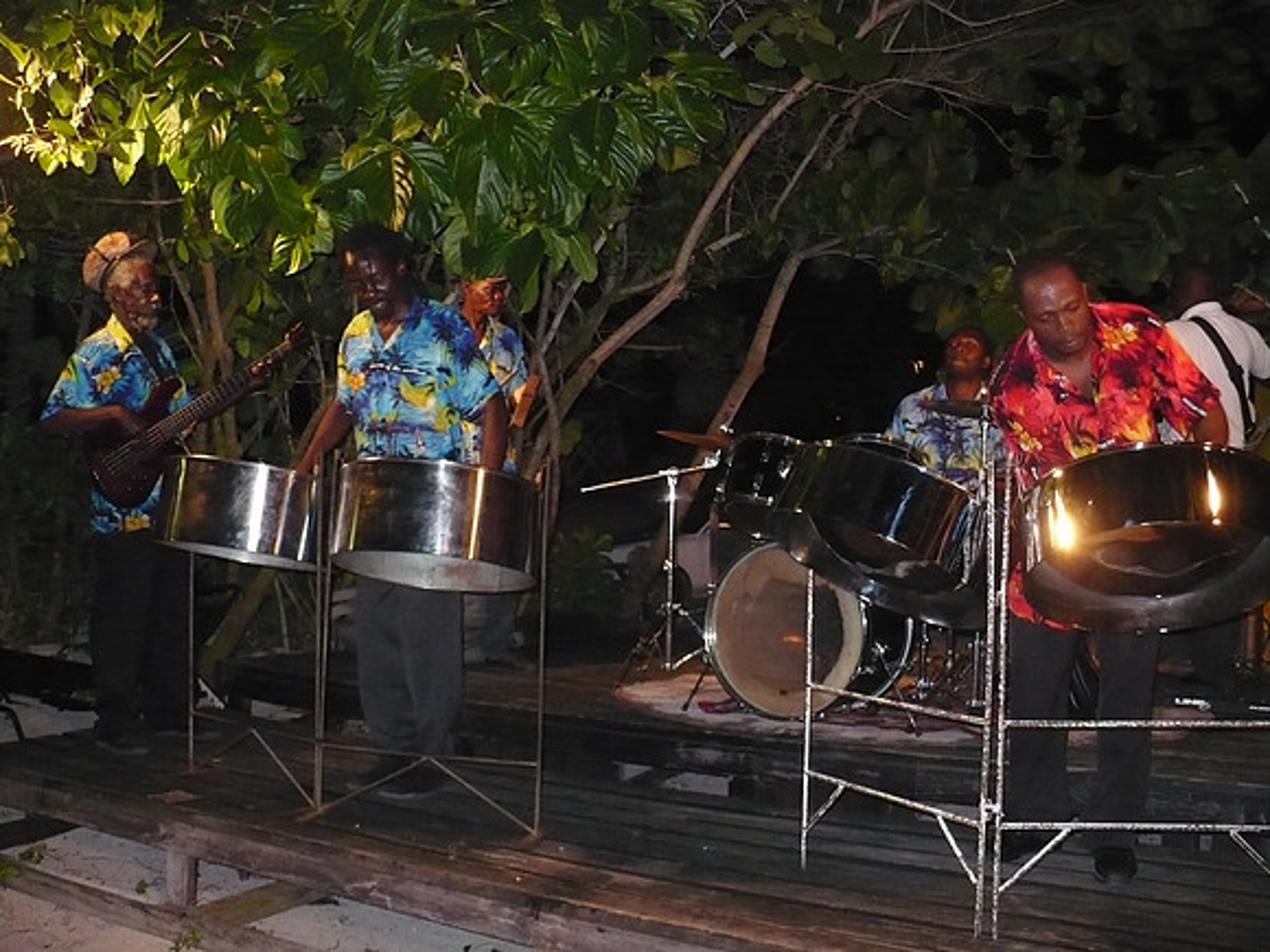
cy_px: 476
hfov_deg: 50.1
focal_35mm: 37
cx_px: 635
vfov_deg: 38.7
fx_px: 1357
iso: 500
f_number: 2.8
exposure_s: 1/30
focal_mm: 6.1
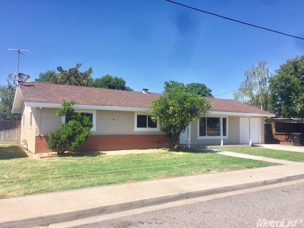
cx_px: 152
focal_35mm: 29
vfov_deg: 48.2
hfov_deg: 61.7
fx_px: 255
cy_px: 114
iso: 32
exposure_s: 1/2083
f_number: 2.2
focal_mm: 4.15
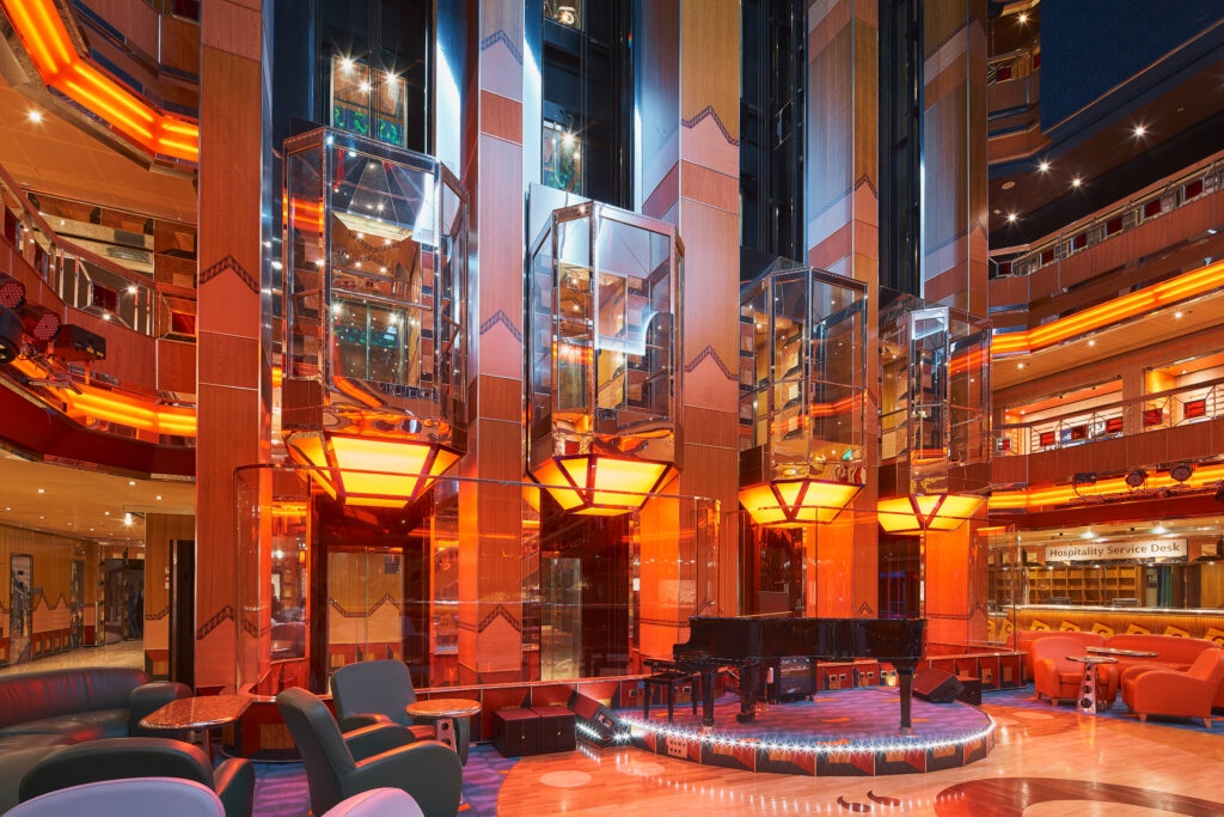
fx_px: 578
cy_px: 408
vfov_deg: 70.5
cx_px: 612
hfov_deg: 93.3
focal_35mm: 17
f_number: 11
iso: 100
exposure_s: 4
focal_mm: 17
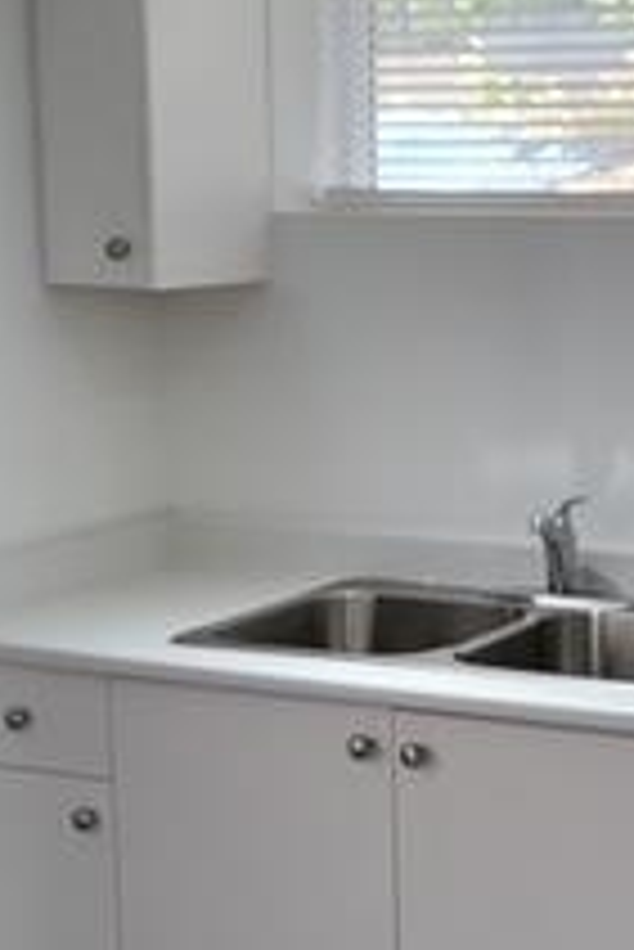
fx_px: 2162
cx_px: 526
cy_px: 608
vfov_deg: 24.7
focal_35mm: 82
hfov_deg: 16.5
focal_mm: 5.4
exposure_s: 1/120
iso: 100
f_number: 1.8
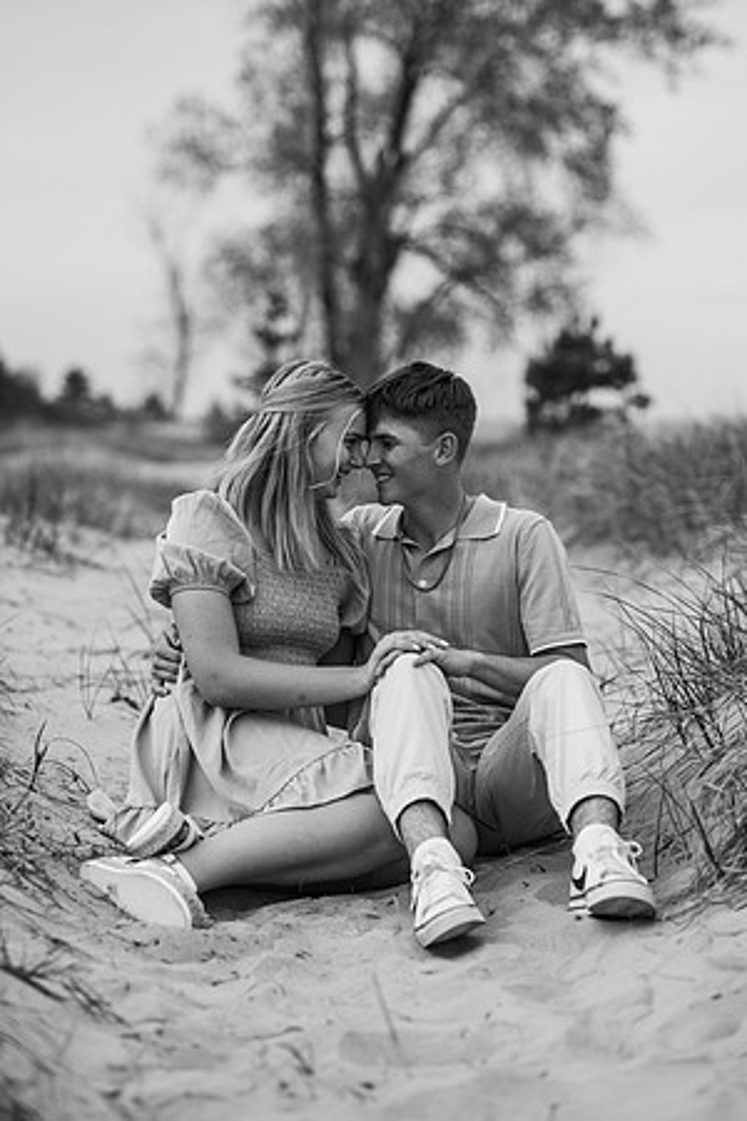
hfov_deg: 16.1
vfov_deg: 23.9
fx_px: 2645
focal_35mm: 85
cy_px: 560
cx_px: 374
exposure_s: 1/1000
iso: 200
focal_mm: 85
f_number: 2.8
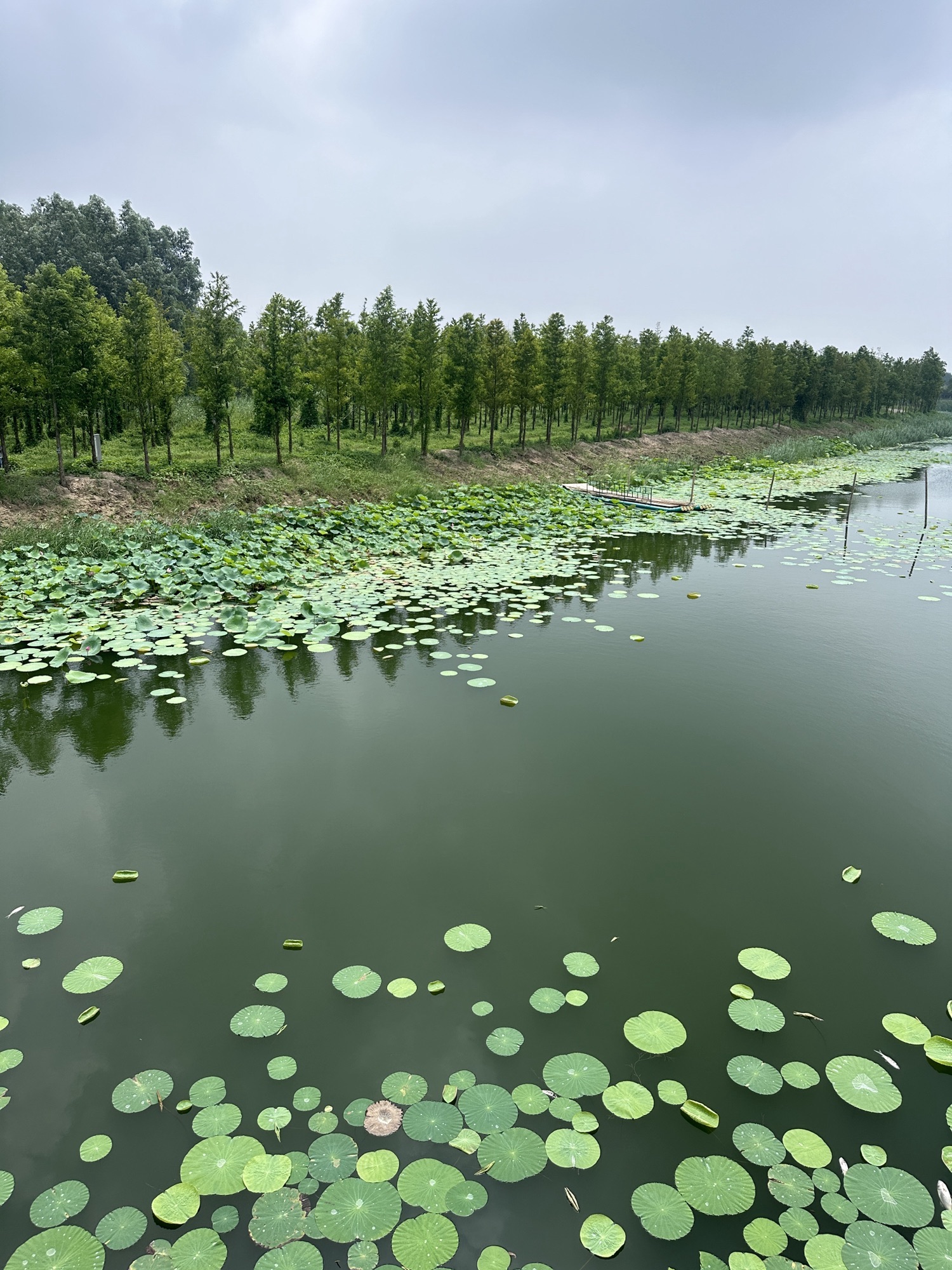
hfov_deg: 56.8
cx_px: 476
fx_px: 880
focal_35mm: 24
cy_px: 635
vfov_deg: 71.6
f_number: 1.78
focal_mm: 6.86
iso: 80
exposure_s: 1/3247
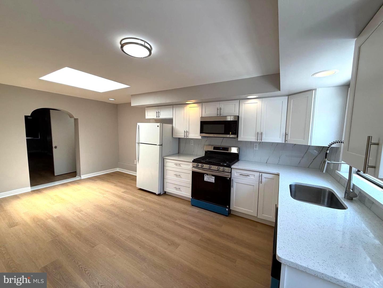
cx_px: 192
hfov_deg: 102.1
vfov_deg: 85.7
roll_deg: -1.2
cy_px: 144
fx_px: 155
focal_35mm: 14
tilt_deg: -4.5
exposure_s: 1/197
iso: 64
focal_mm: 2.22
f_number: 2.2
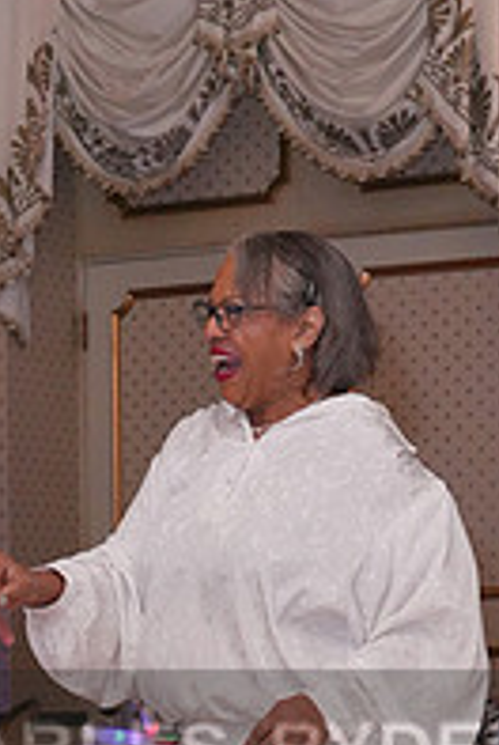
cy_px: 798
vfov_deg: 13.7
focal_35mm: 147
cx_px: 81
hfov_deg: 9.3
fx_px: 3045
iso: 5000
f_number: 5.6
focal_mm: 50
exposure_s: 1/250
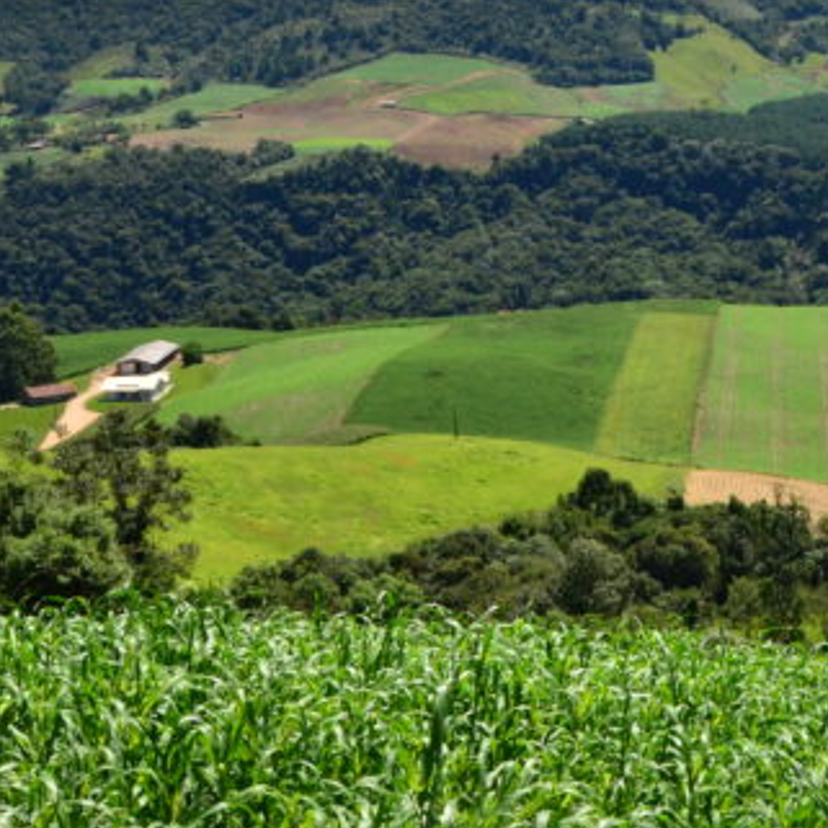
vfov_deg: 23.5
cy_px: 241
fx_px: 1976
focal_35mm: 73
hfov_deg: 23.0
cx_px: 758
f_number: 18
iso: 640
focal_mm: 24
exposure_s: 1/250
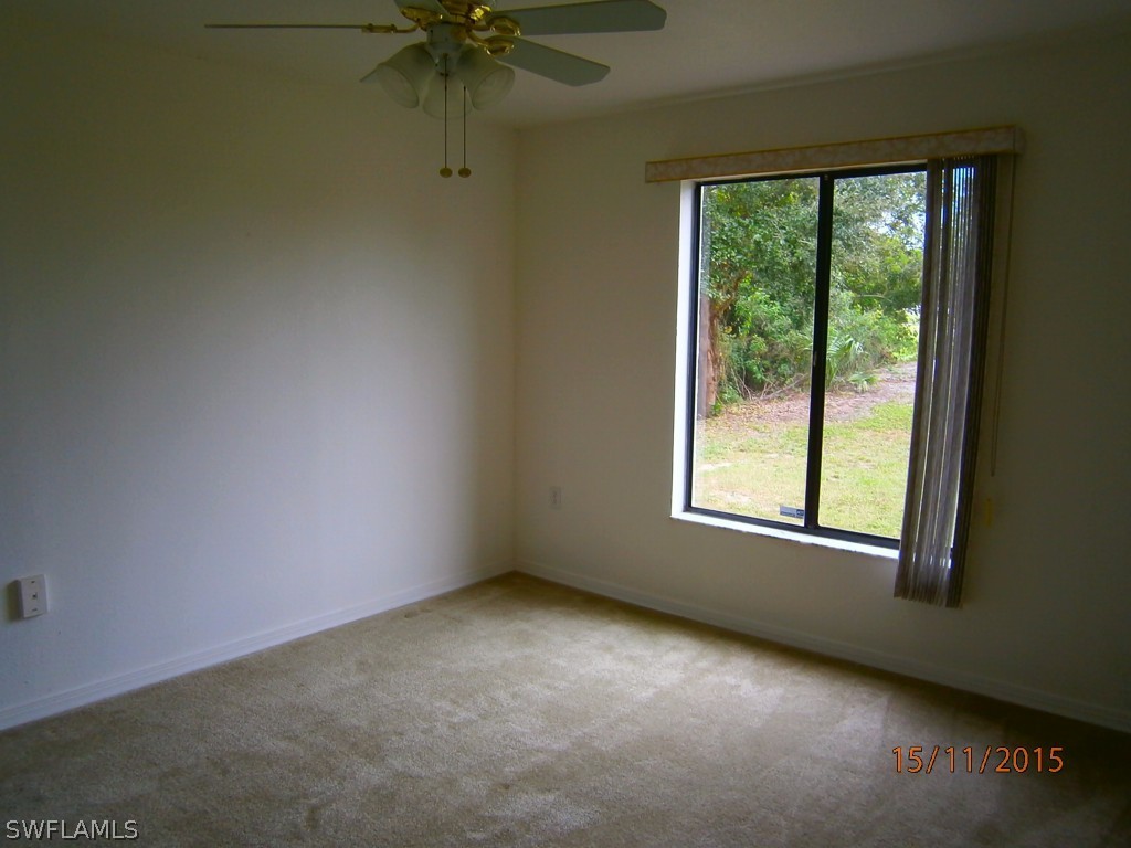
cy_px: 424
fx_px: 849
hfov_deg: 67.3
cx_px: 566
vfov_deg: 53.1
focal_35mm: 26
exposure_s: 1/100
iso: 80
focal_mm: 4.7
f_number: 2.8
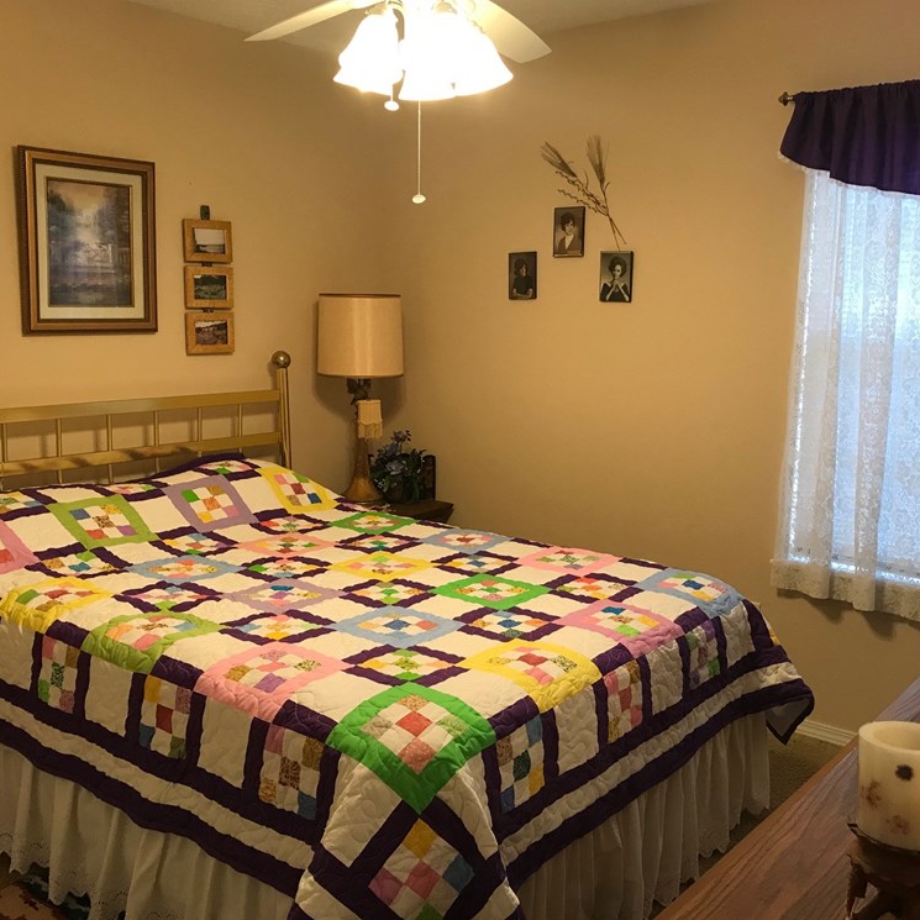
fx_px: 1022
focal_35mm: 34
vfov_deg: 48.4
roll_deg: -0.9
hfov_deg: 48.4
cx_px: 473
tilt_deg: -11.1
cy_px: 464
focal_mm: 3.99
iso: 32
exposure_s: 1/30
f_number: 1.8
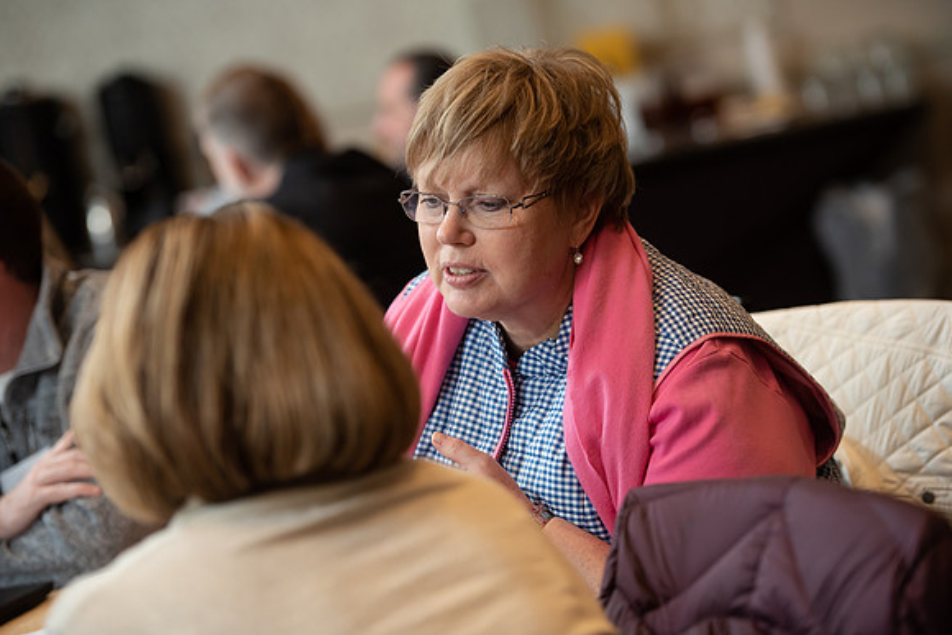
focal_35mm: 122
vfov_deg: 11.2
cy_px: 318
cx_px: 476
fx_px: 3227
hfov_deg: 16.8
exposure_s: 1/200
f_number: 3.5
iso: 1250
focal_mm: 122
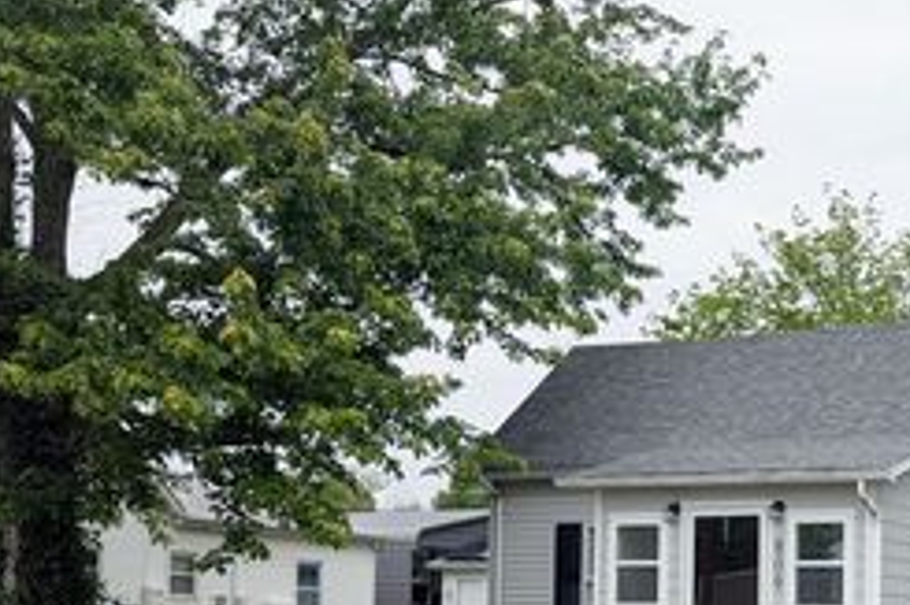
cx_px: 795
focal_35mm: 51
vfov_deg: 25.5
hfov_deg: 36.8
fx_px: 1288
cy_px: 564
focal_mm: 6.81
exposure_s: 1/2410
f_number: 1.85
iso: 52
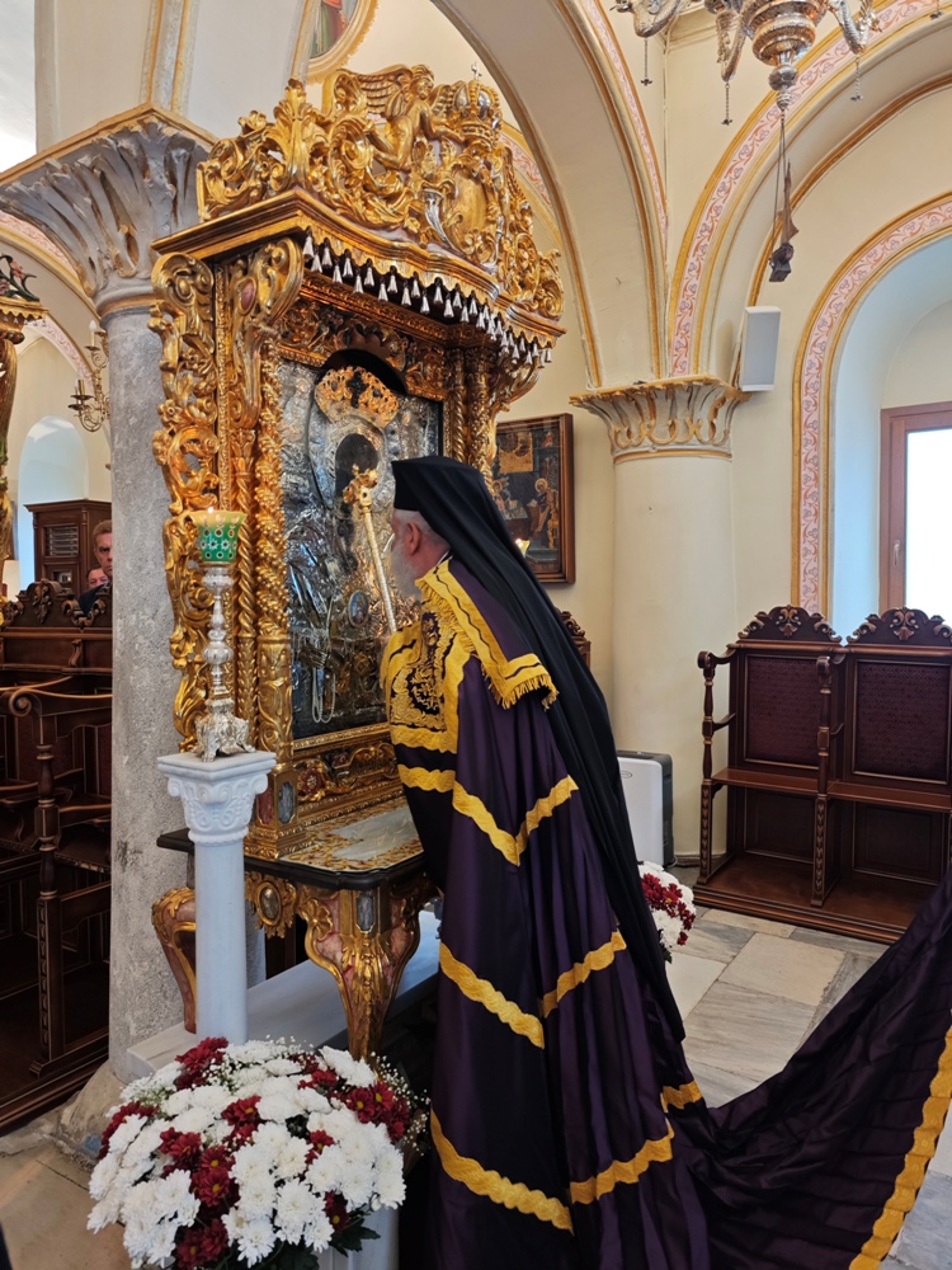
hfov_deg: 58.9
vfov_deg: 73.9
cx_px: 476
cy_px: 635
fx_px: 843
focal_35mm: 23
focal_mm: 8.72
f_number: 1.63
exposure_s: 1/33.3
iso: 320
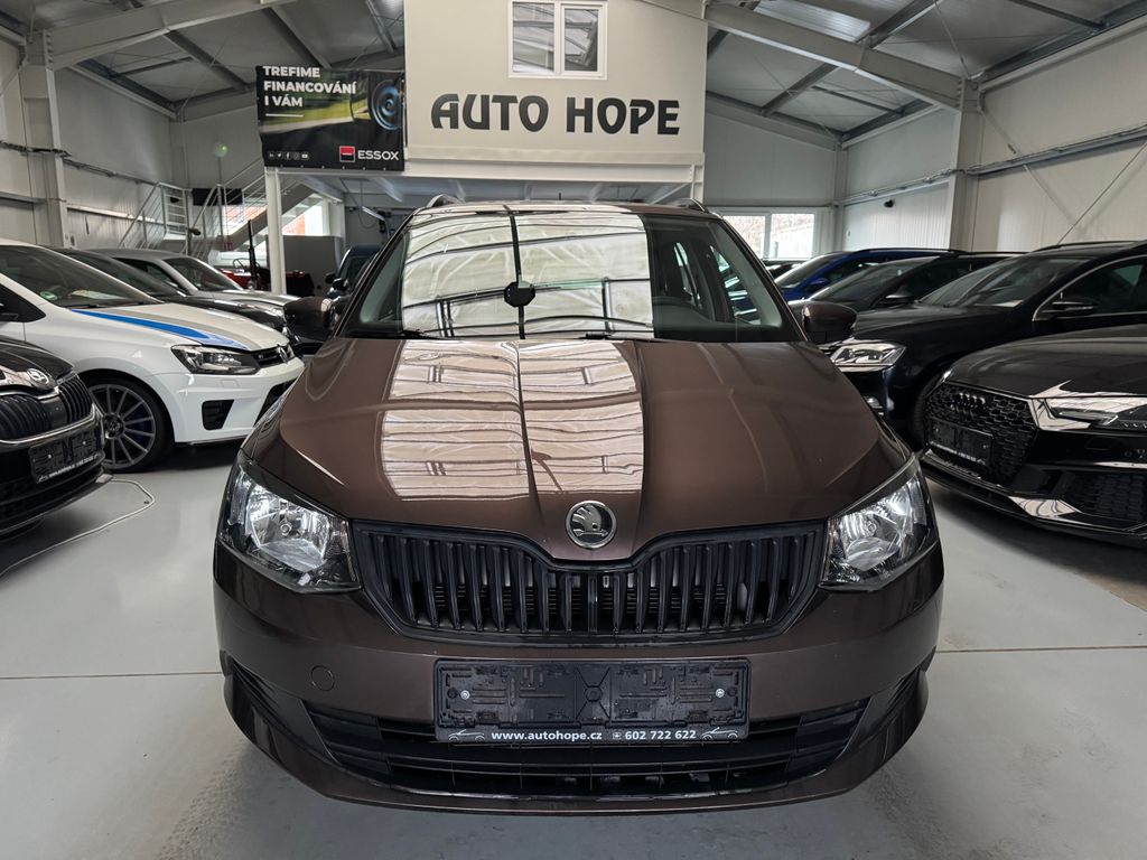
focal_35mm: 24
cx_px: 574
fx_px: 795
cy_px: 430
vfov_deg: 56.8
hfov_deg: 71.6
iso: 800
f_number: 1.78
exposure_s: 1/50
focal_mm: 6.76
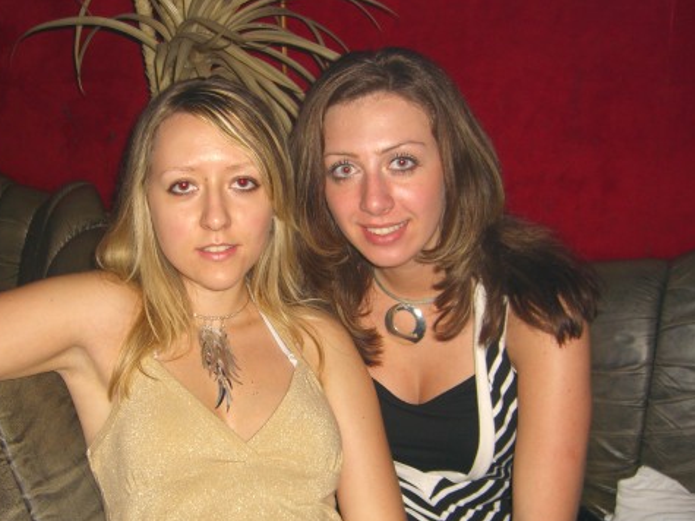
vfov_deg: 30.1
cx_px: 277
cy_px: 326
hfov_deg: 39.5
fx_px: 963
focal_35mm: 48
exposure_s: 1/60
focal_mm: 7.9
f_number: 2.8
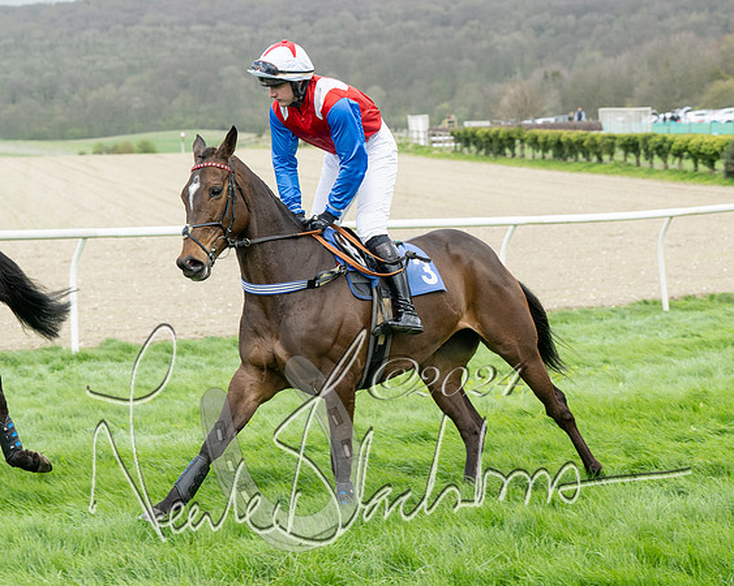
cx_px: 307
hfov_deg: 17.9
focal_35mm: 107
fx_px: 2328
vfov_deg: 14.4
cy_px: 335
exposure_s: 1/640
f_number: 5
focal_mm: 73
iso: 400
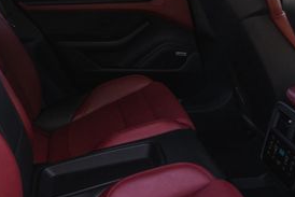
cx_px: 75
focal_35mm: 56
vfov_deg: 23.0
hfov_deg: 34.9
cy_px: -11
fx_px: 459
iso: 640
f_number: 8
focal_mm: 24
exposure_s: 1/30
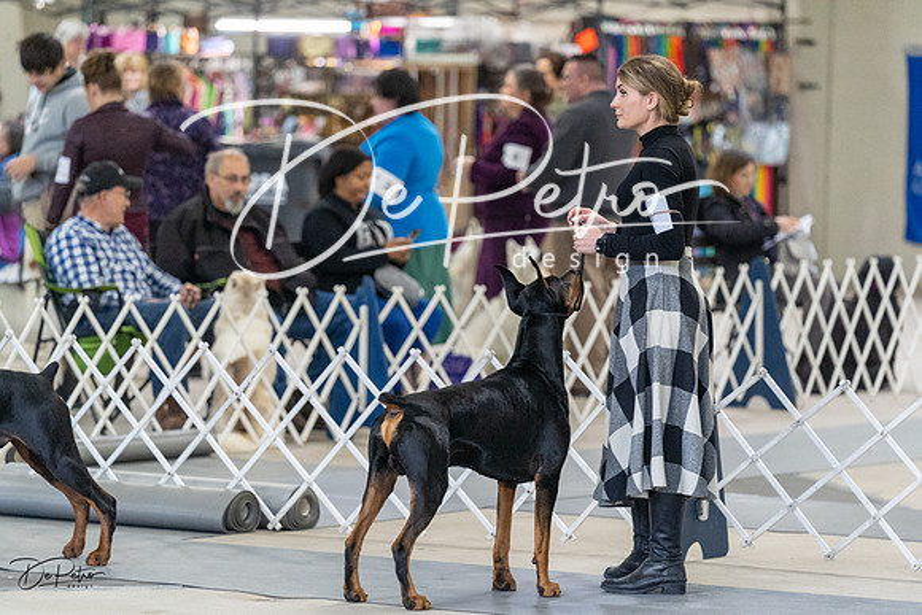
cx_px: 461
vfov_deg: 6.9
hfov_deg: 10.3
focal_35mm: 200
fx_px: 5123
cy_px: 308
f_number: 4
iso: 6400
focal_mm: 200
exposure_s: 1/320
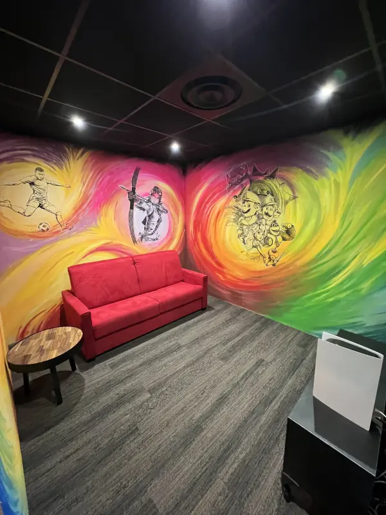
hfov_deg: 89.9
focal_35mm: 13
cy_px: 258
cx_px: 193
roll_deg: +0.5
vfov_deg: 106.2
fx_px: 193
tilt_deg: -12.9
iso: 640
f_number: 1.8
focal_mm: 1.57
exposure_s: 1/50
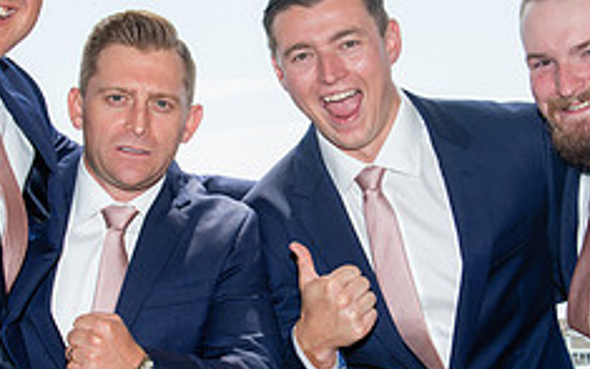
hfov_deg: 20.2
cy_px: 188
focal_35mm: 103
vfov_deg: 12.7
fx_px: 1657
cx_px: 256
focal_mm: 38
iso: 320
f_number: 11
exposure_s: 1/250
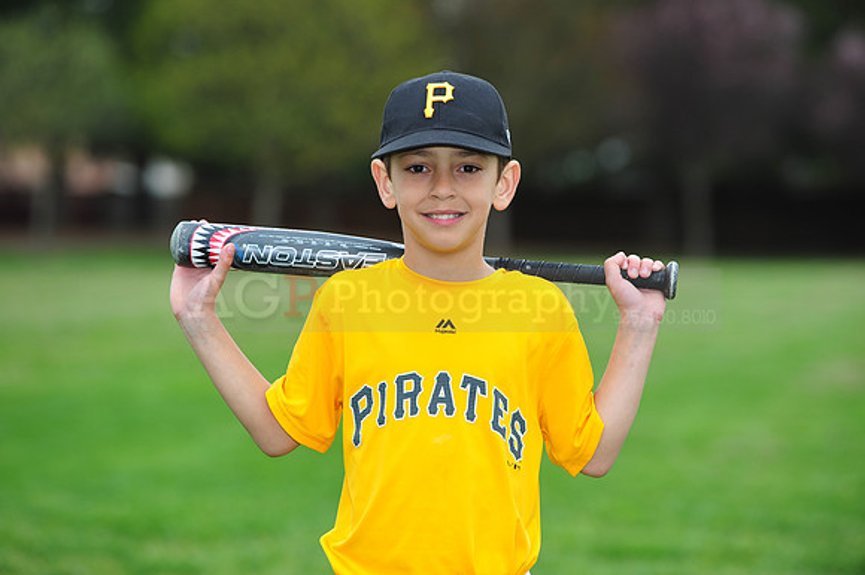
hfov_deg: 11.8
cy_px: 288
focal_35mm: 175
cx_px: 432
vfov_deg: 7.8
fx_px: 4202
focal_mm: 175
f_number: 5
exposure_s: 1/500
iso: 400
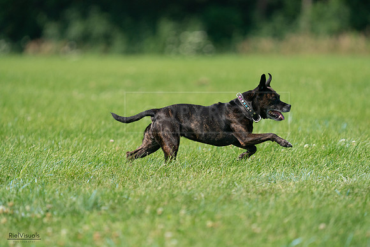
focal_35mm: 388
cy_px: 124
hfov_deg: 5.3
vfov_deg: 3.5
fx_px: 3989
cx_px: 185
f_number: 6.3
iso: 1250
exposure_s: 1/4000
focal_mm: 388
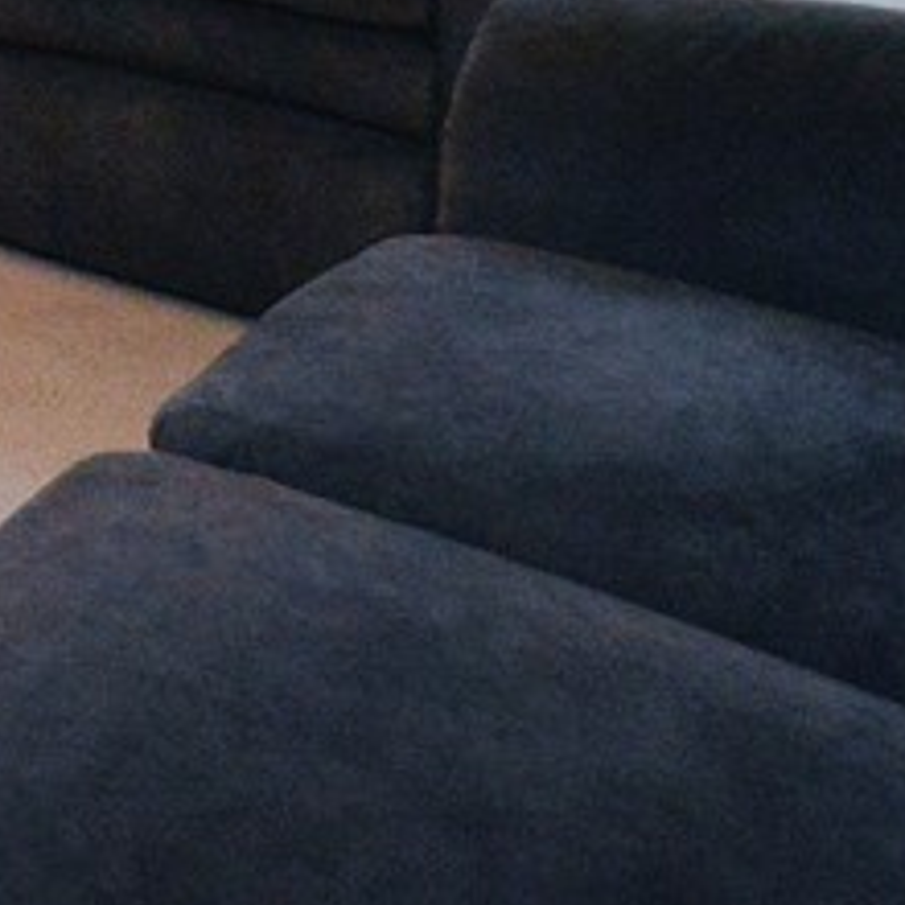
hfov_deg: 17.8
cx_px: -961
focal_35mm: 63
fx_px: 1863
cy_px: -374
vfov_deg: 23.1
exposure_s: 1/60
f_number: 3.5
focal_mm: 10
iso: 3200
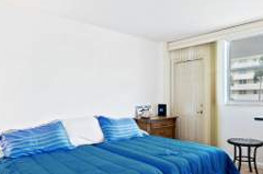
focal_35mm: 28
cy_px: 102
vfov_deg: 46.0
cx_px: 146
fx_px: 204
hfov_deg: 65.4
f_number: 8
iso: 200
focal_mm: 14
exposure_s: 1/2
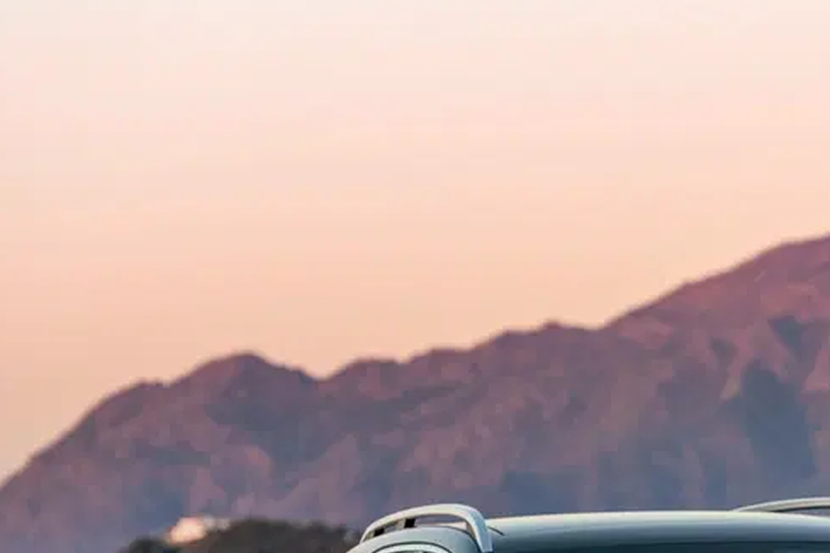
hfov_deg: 5.6
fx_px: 8484
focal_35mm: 368
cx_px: 889
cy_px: 607
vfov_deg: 3.7
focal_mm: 150
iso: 100
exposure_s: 1/40
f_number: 5.6
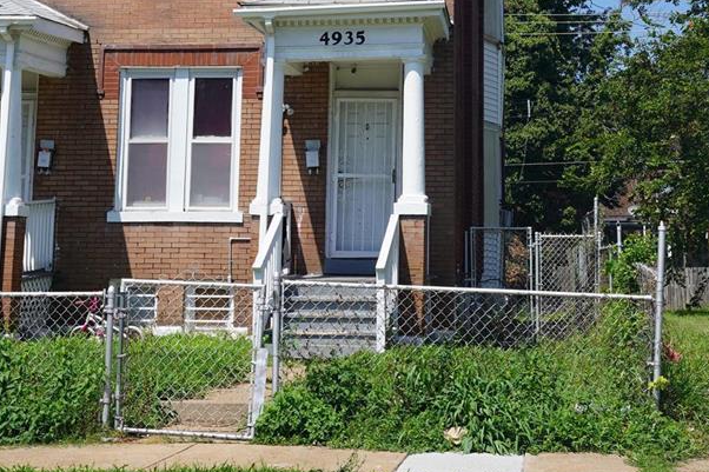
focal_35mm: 51
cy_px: 115
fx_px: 1004
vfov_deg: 26.1
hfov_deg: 37.5
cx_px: 143
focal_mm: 30
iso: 100
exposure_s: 1/160
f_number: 10
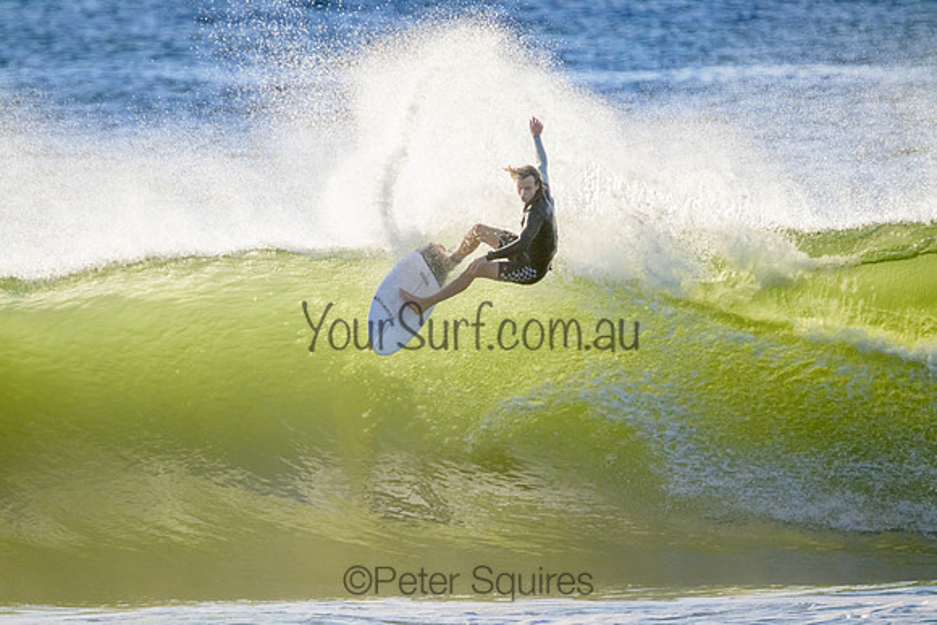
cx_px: 468
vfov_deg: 1.7
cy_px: 312
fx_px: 20826
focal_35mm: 800
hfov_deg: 2.6
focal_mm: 800
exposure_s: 1/2000
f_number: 11
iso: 1250
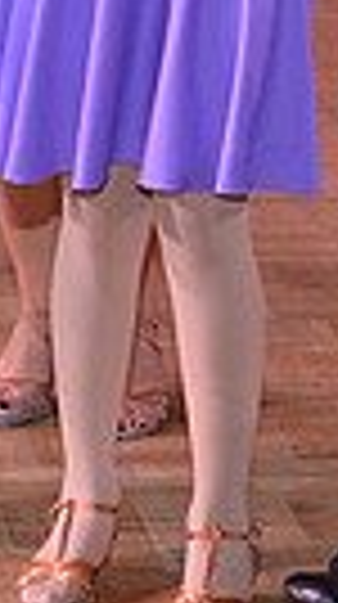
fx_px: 4718
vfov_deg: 7.2
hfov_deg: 4.1
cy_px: -212
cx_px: 92
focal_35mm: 295
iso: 2000
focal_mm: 65
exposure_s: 1/250
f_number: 6.3
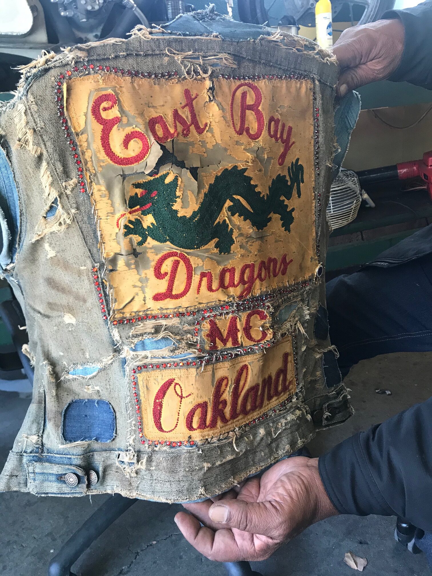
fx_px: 466
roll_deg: +5.6
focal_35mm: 28
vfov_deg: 63.4
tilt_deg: -20.8
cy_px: 288
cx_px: 216
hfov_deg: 49.7
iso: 40
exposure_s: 1/24
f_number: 1.8
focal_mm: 3.99
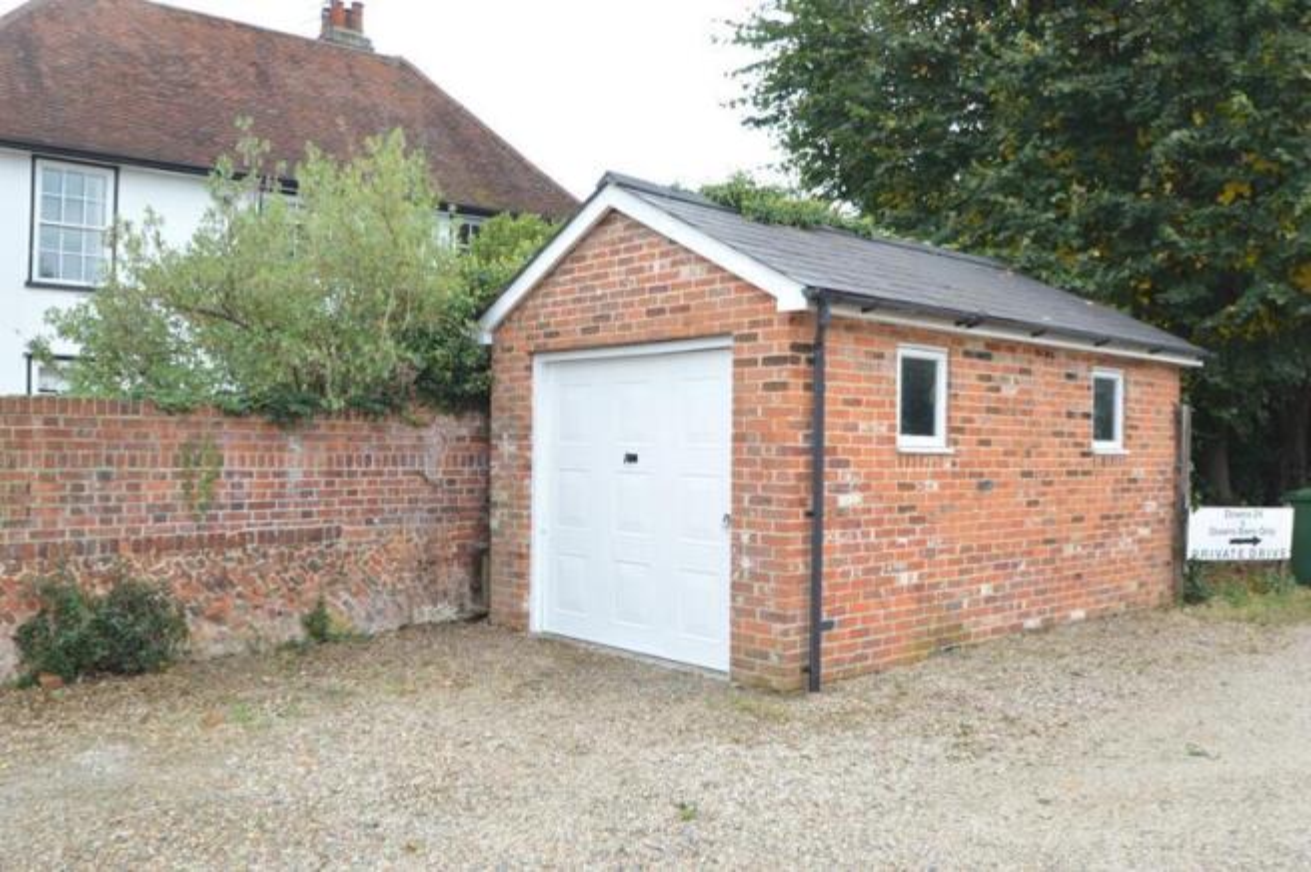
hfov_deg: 64.6
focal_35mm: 28
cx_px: 656
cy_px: 436
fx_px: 1037
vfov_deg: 45.6
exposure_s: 1/80
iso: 100
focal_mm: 19
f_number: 4.5
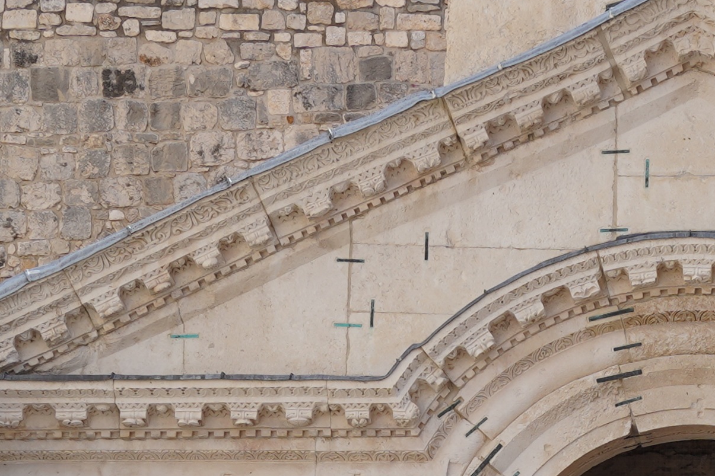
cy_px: 810
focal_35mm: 230
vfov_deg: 5.9
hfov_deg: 8.9
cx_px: 601
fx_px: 4567
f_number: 4.5
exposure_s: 1/323
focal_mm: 48
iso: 100
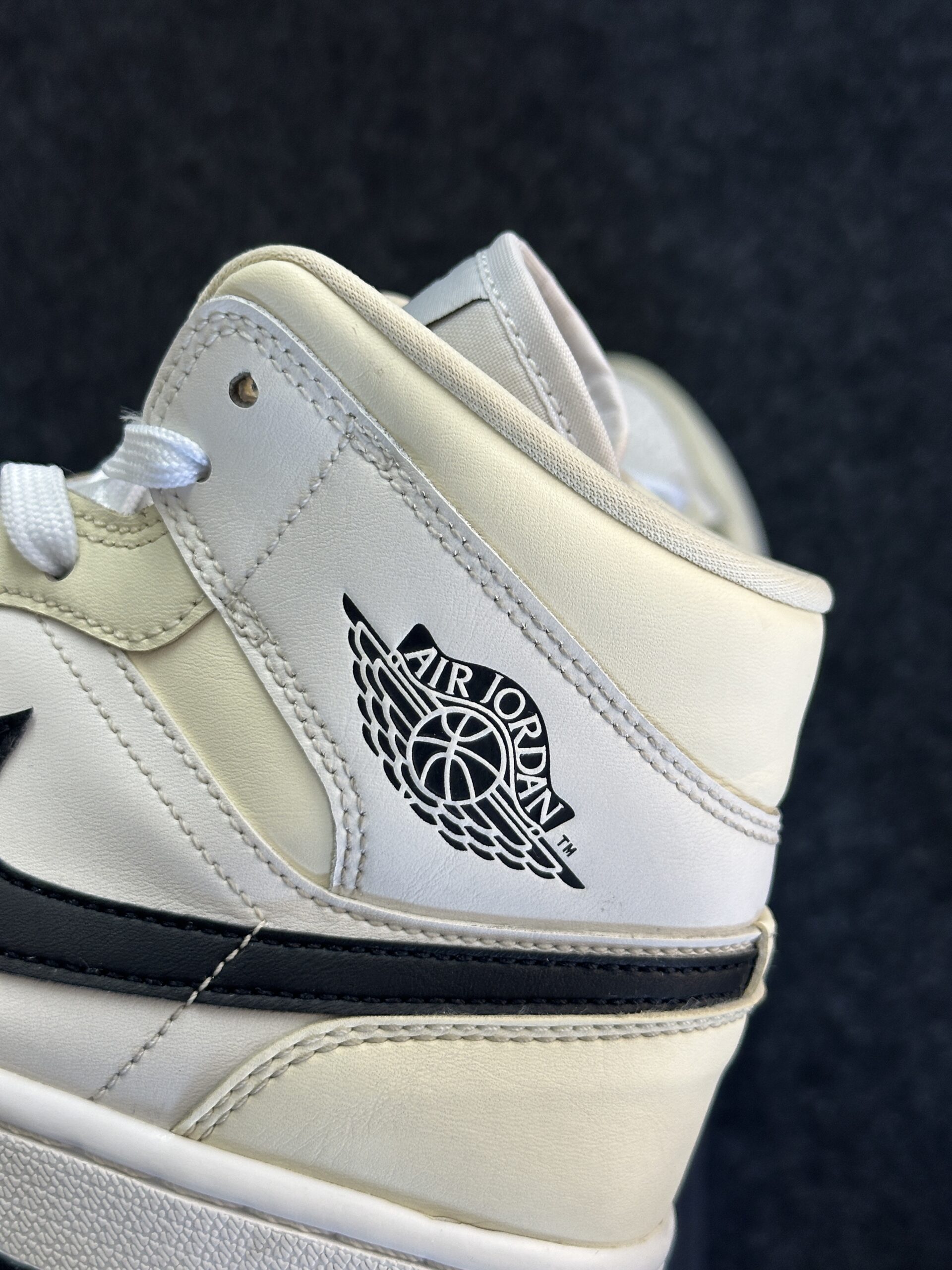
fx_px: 1760
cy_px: 635
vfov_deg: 39.7
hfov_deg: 30.3
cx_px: 476
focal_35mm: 48
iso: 80
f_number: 1.78
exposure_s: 1/50
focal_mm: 6.86
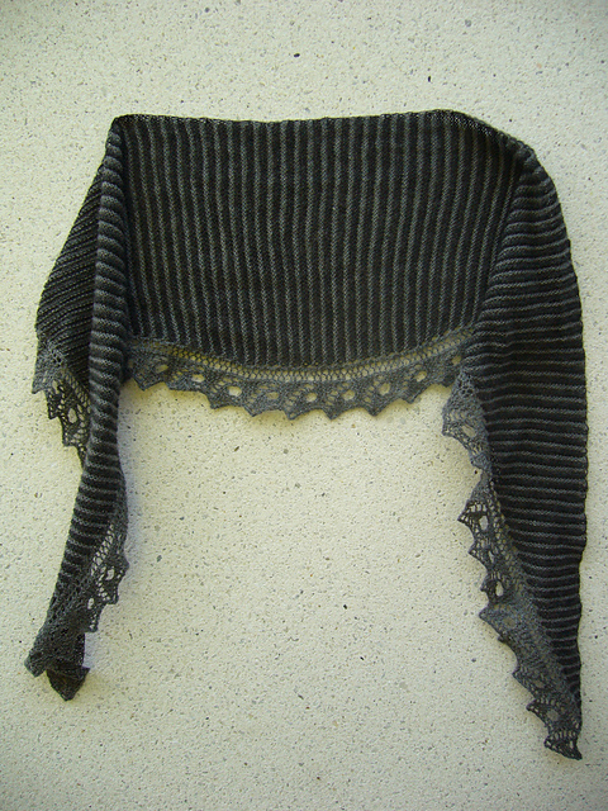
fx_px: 820
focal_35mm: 35
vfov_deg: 52.6
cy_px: 406
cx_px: 304
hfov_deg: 40.7
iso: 80
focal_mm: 5.8
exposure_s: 1/40
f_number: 2.8
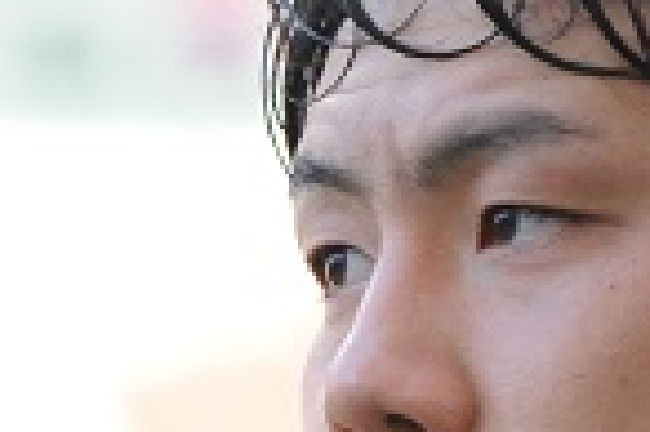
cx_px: 245
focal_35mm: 1066
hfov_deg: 1.9
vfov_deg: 1.3
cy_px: 552
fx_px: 19225
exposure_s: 1/800
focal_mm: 195
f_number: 5.6
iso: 2000
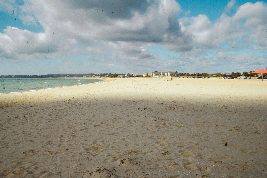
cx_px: 134
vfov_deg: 36.9
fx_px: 267
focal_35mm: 36
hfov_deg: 53.1
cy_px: 89
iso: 125
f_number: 22
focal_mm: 24
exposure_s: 1/25
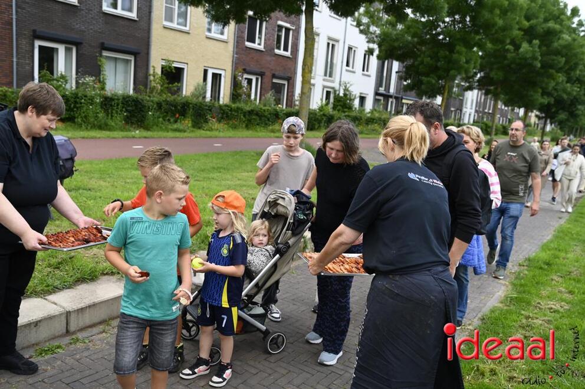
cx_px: 292
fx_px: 552
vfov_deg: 38.8
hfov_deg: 55.8
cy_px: 194
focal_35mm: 34
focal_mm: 34
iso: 200
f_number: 4
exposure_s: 1/250
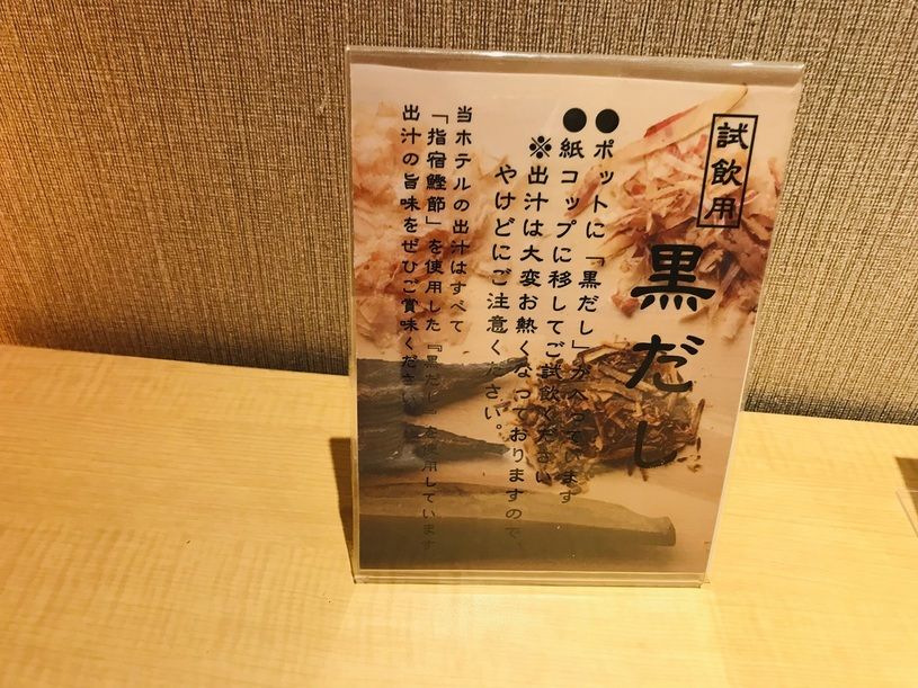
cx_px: 459
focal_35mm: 28
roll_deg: -1.5
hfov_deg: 63.5
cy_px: 344
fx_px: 742
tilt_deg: -37.9
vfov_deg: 49.7
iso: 40
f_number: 1.8
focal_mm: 3.99
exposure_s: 1/20
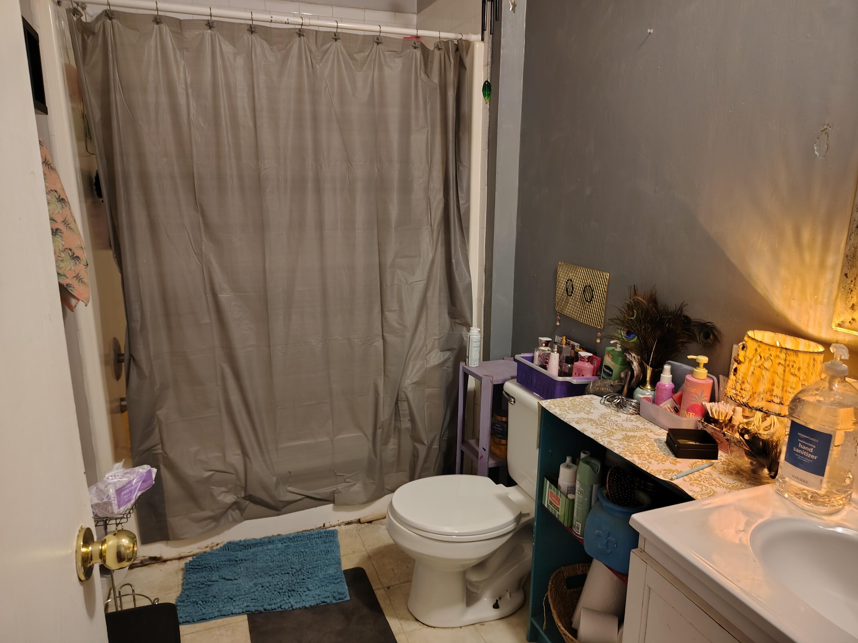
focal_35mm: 24
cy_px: 322
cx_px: 429
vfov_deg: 56.8
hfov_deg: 71.6
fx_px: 595
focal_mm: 5.56
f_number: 1.8
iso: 561
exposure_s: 1/12.5
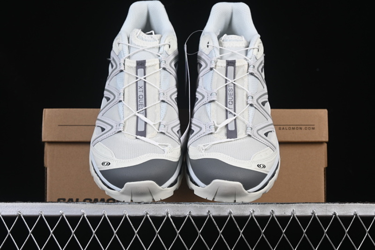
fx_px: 781
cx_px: 188
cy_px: 125
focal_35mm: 75
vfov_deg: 18.2
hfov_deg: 27.0
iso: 160
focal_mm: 50
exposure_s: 1/80
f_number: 8
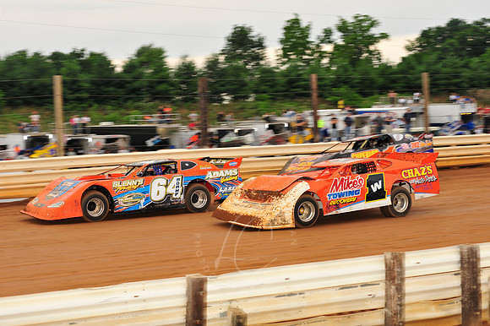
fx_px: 1251
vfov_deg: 14.8
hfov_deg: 22.2
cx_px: 245
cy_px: 163
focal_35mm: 92
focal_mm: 92
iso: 640
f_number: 7.1
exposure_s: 1/320
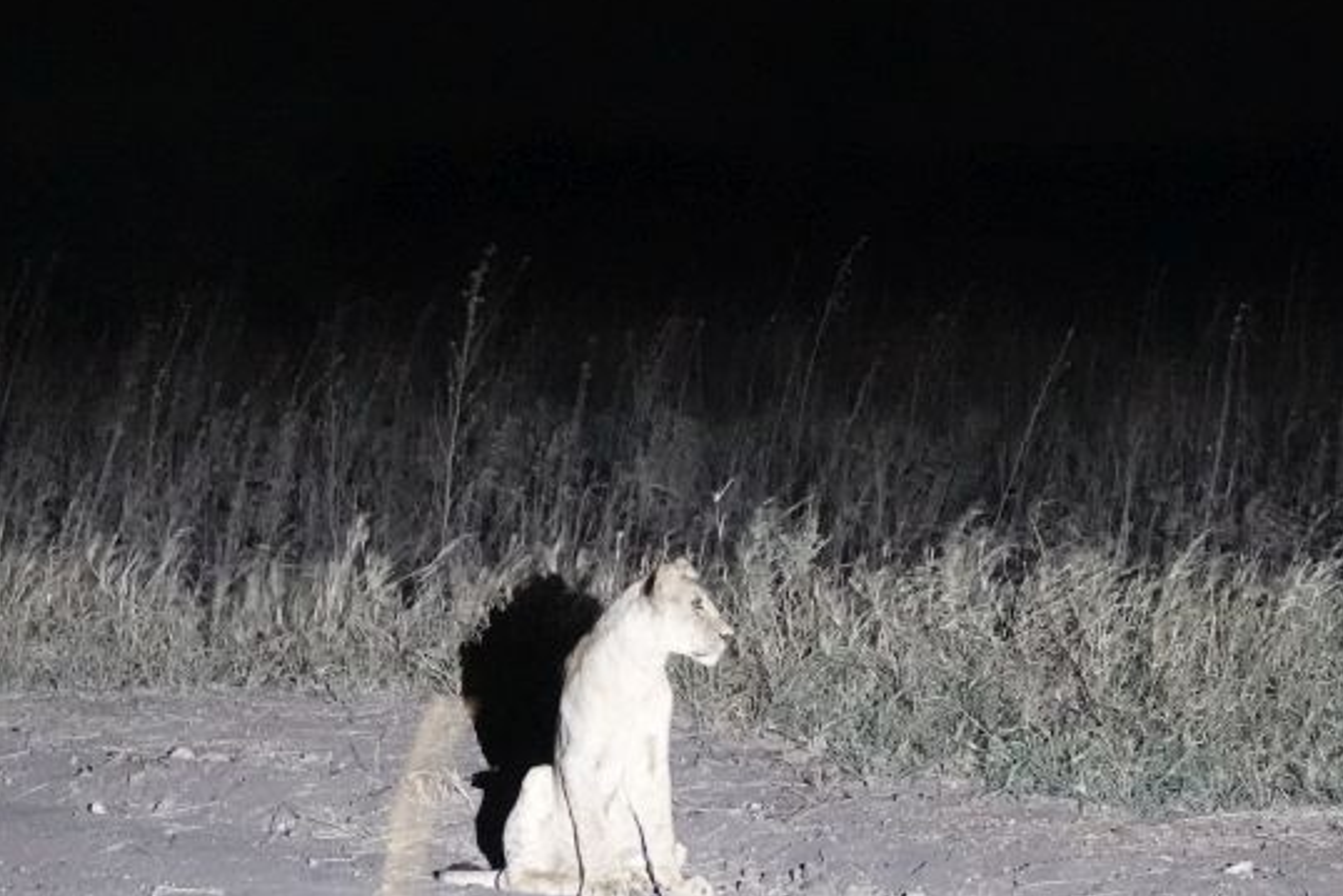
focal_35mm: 232
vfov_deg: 5.9
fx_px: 8657
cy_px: 621
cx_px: 632
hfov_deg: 8.9
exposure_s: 1/4
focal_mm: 38.04
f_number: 4
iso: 6400
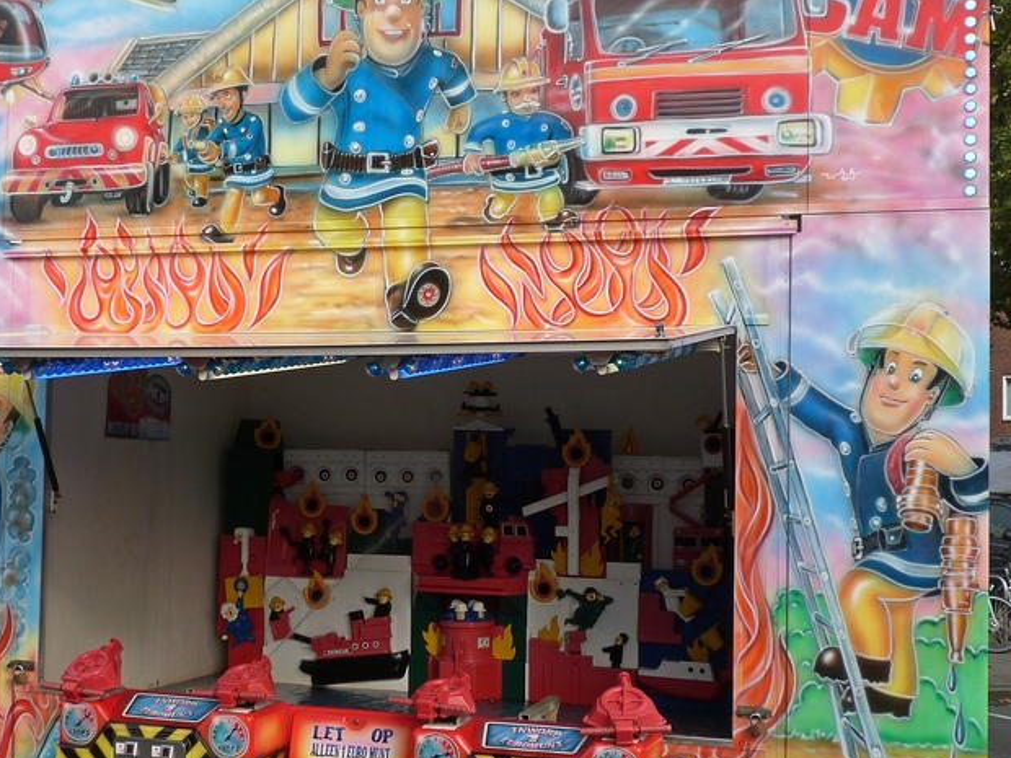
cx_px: 417
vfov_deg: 29.1
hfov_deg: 38.1
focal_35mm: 50
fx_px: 1460
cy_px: 401
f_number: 5
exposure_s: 1/250
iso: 100
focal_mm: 5.4
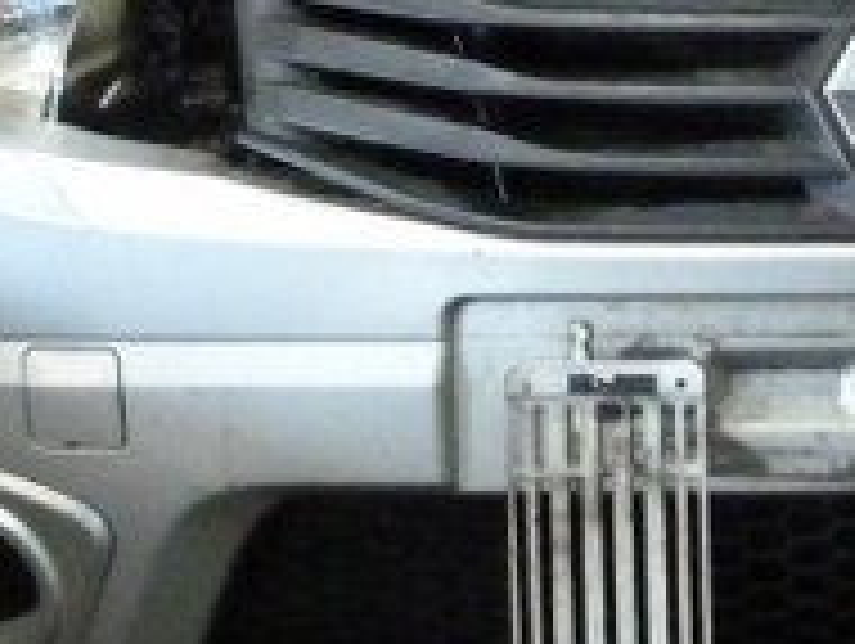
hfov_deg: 18.1
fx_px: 2597
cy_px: 90
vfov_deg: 14.0
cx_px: 900
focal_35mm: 105
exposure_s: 1/25
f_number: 2.8
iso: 800
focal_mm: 4.5
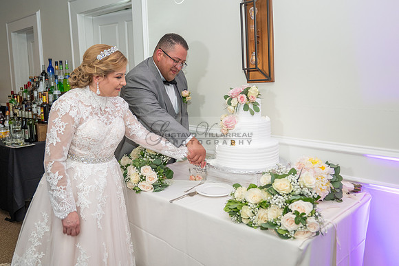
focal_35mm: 32
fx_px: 359
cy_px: 118
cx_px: 179
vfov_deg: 40.7
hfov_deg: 58.0
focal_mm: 29
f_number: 2.8
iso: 800
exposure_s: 1/100
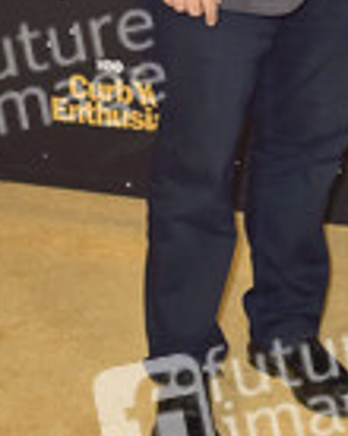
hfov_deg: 12.7
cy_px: -73
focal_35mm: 120
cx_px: 350
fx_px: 1548
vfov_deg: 15.5
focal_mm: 44
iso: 320
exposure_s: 1/250
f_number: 7.1
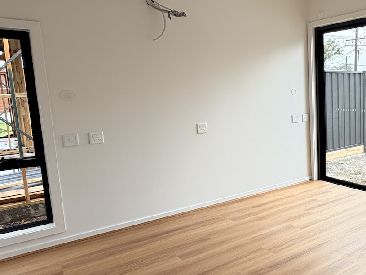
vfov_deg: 42.9
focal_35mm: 33
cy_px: 135
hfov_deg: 49.7
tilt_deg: -9.1
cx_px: 325
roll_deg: +1.0
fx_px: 349
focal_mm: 2.22
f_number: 2.2
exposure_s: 1/121
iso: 80
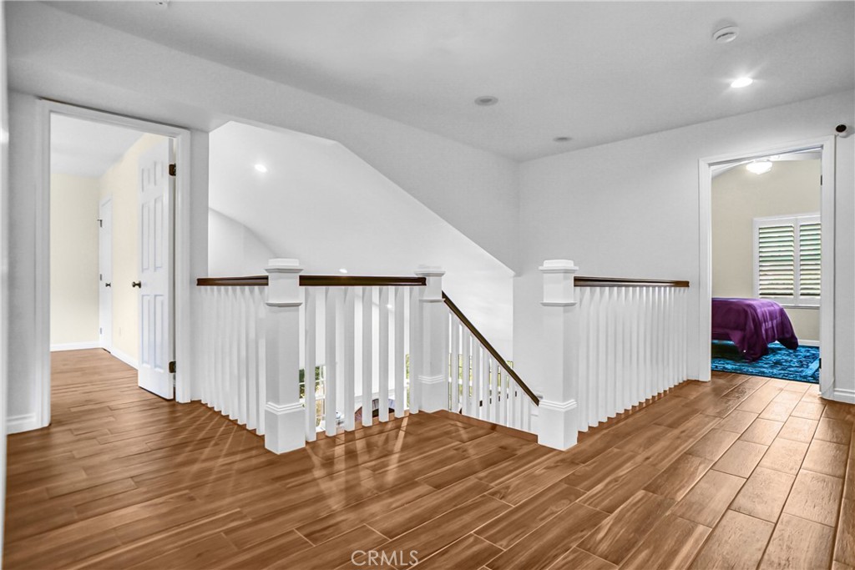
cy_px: 285
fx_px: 570
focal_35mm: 24
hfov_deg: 73.7
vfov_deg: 53.1
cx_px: 428
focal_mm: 16
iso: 400
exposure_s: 1/15
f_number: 8
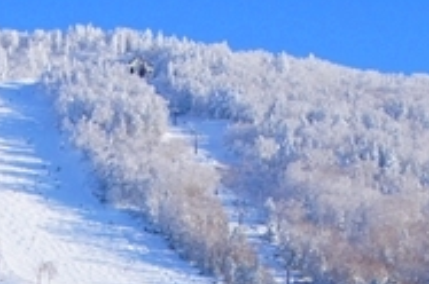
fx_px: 2296
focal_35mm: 193
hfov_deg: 10.6
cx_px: 69
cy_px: 569
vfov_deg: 6.9
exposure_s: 1/200
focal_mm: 30
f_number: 13
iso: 200
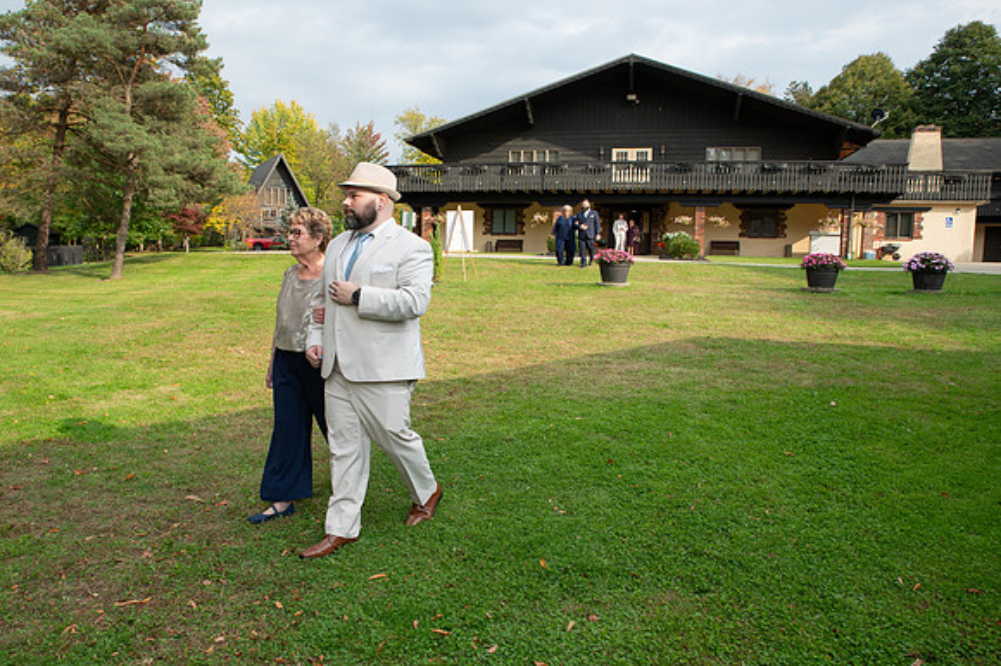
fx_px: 763
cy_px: 358
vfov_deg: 47.1
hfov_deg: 66.5
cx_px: 463
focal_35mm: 27
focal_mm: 24
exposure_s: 1/200
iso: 400
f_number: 9
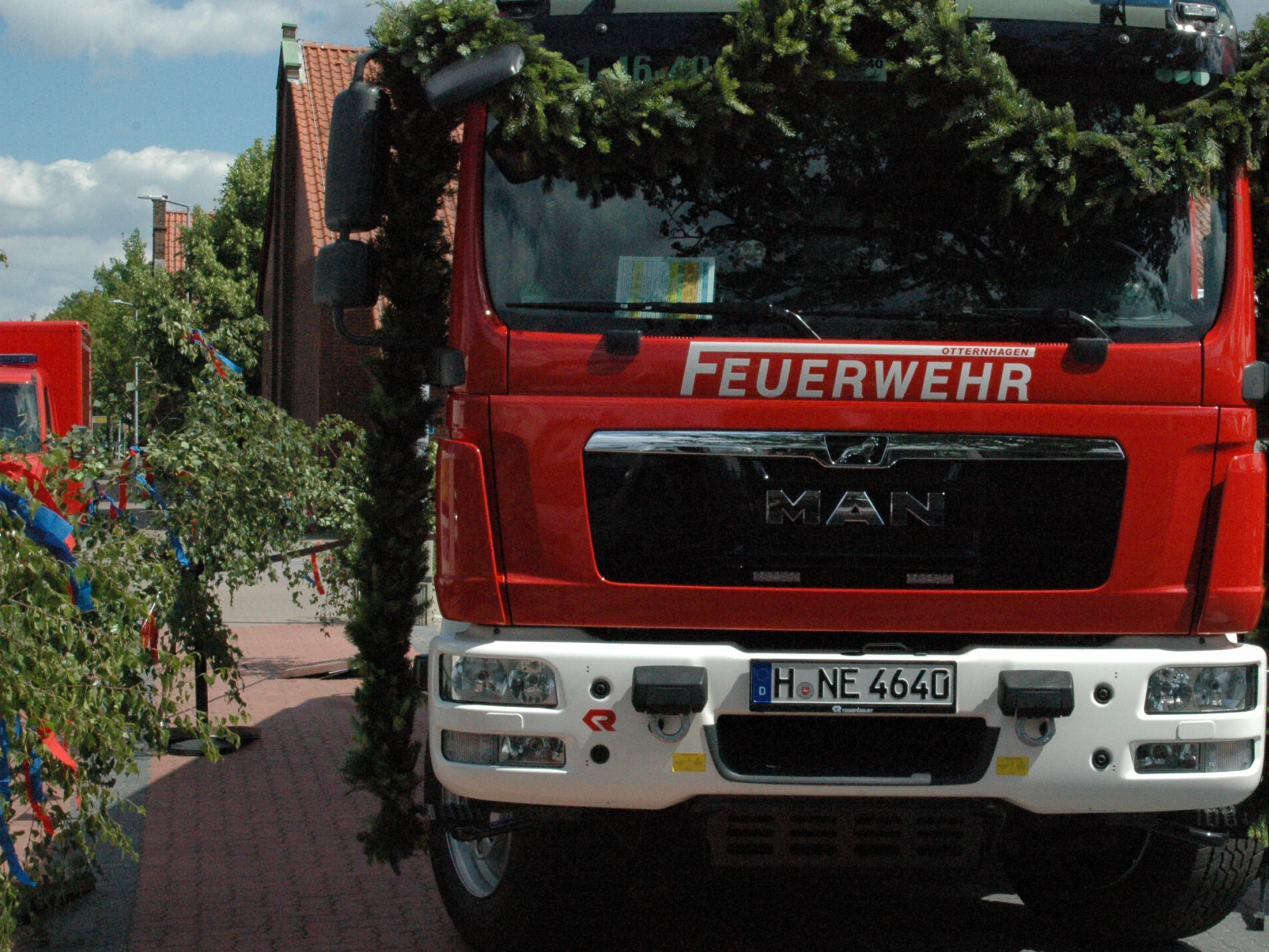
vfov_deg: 24.5
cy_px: 412
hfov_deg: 32.1
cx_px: 843
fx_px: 2187
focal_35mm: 60
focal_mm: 31
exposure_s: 1/800
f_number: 14
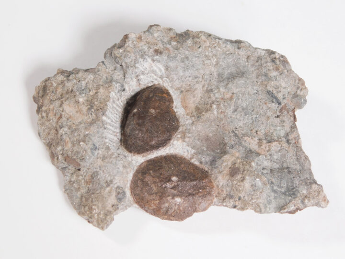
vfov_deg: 18.4
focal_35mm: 80
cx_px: 172
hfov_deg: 24.4
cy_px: 130
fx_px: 797
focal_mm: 14.2
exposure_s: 1/100
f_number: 4.4
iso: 125
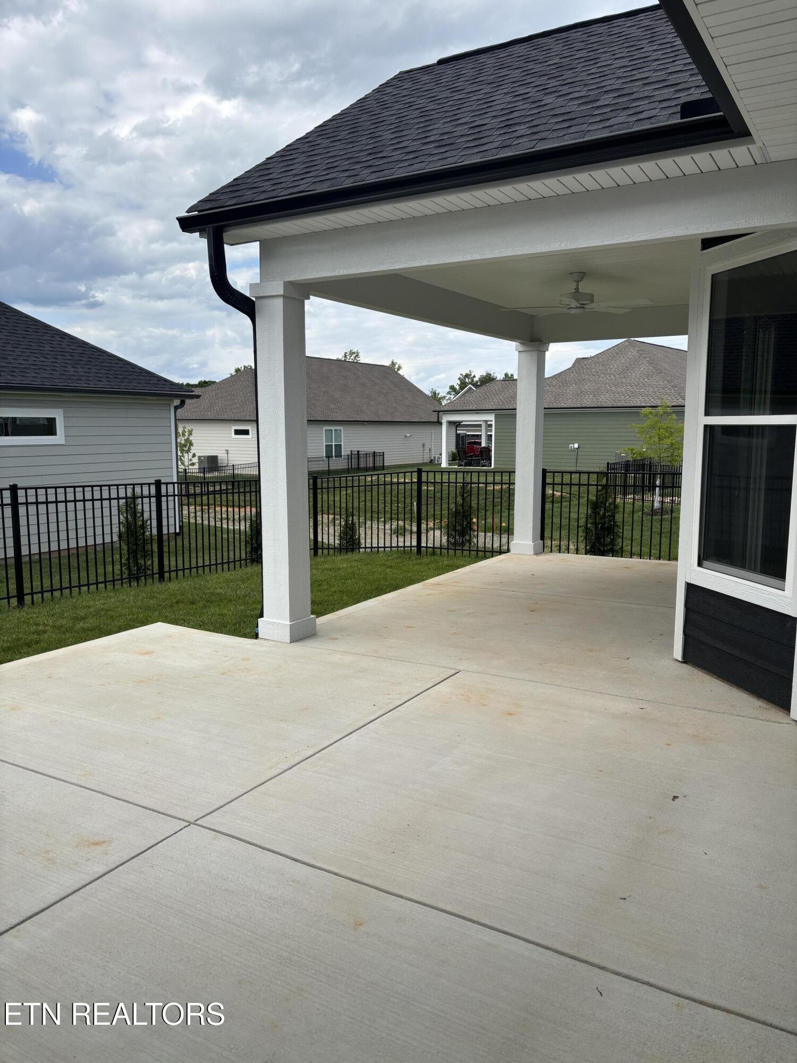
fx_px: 798
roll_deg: -0.2
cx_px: 398
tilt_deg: -7.6
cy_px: 532
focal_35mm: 26
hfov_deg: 53.1
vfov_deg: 67.3
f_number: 1.6
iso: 50
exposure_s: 1/2288
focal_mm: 5.96
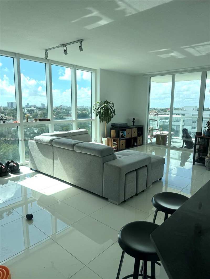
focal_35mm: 24
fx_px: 194
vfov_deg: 71.6
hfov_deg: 56.8
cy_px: 140
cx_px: 105
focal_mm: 6.76
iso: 80
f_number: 1.78
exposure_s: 1/2833
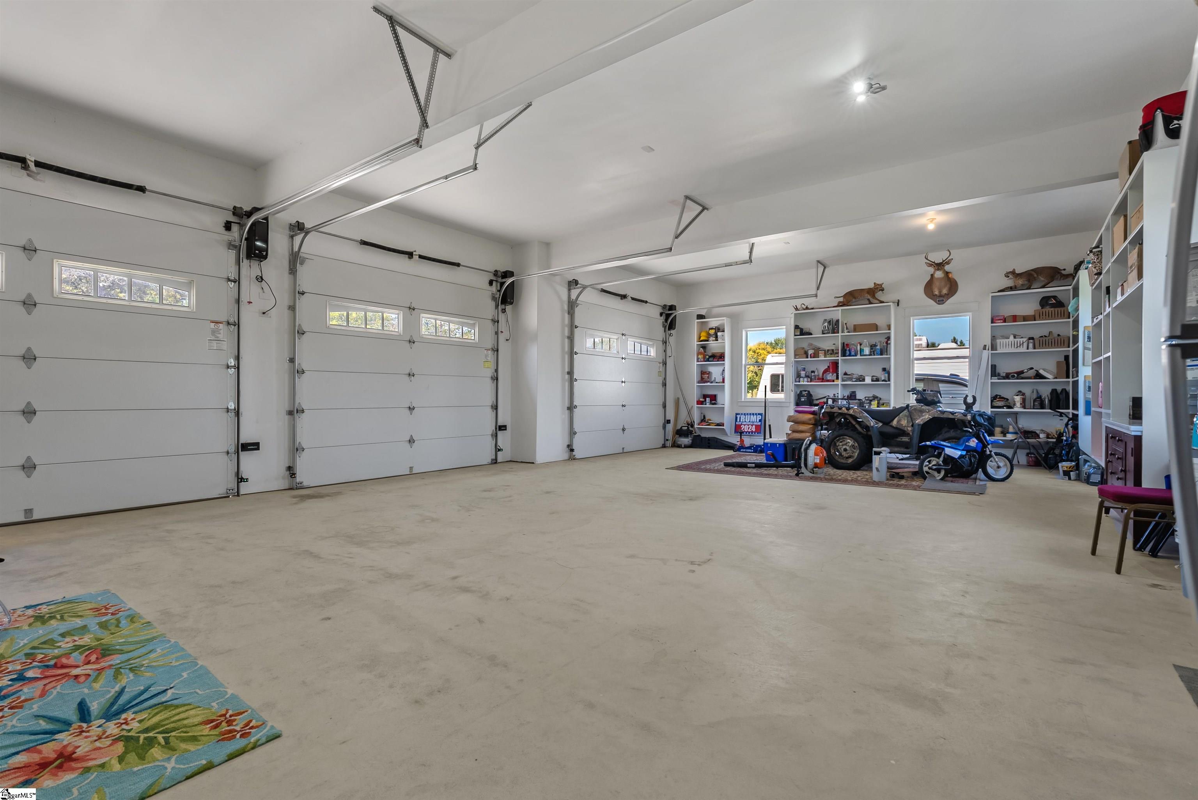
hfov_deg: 96.7
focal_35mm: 16
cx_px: 599
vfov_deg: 73.8
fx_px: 533
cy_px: 400
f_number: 8
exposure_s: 1/8
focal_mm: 16
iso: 200
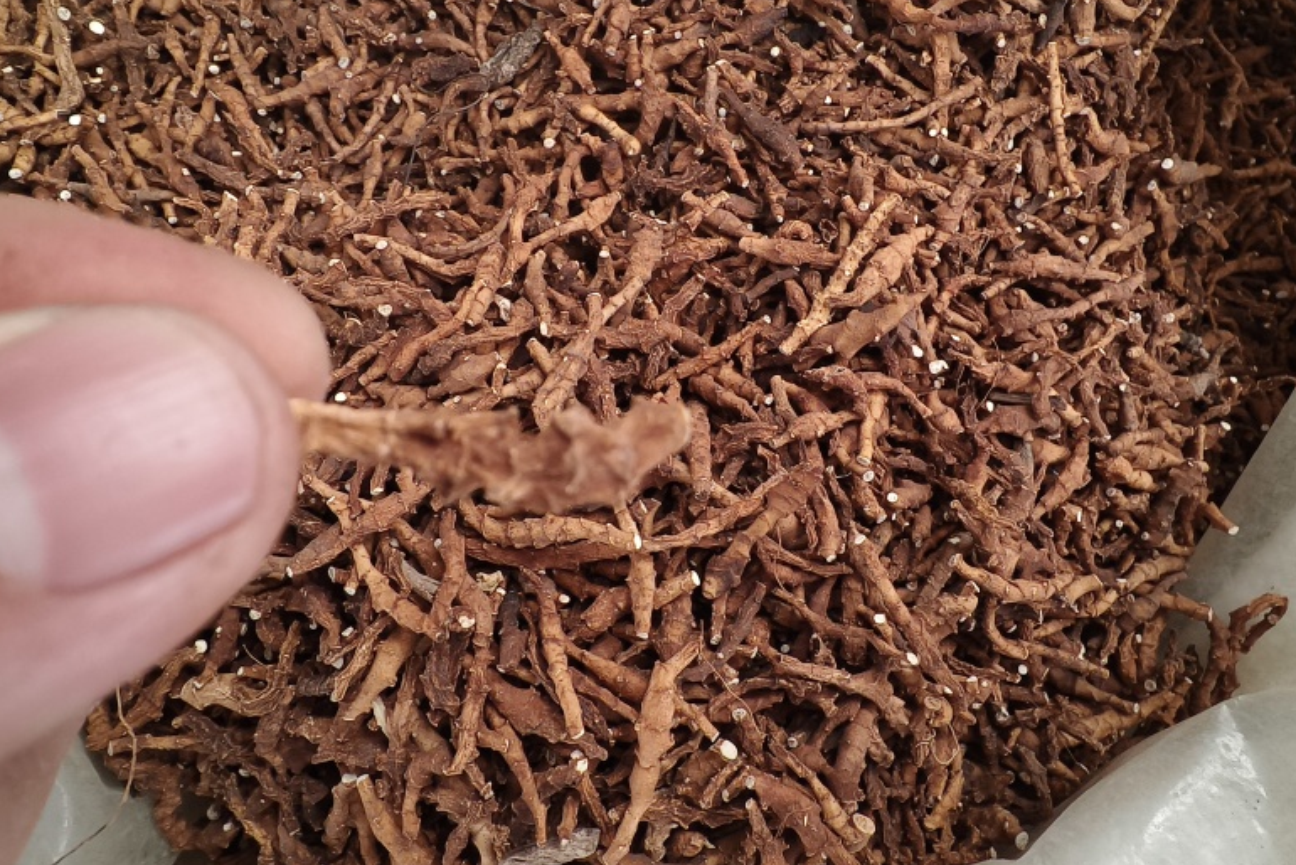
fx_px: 972
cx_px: 658
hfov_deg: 67.4
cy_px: 491
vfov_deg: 47.8
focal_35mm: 27
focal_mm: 2.32
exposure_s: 1/50
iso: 1549
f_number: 2
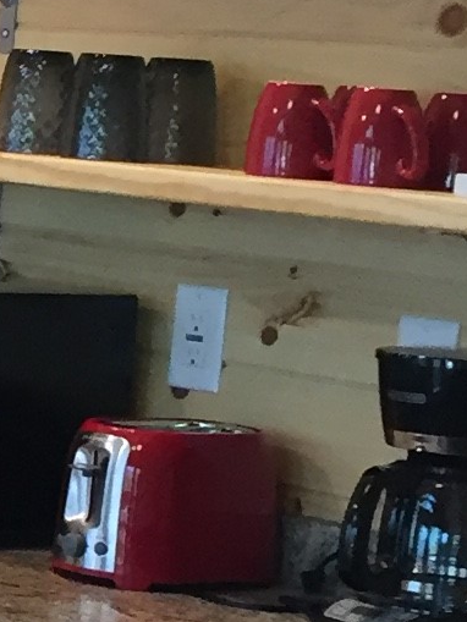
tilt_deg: -5.5
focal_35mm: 186
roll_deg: -2.8
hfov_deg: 7.1
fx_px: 3344
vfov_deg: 10.6
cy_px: 304
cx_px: -976
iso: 80
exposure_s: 1/30
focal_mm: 4.15
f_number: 2.2
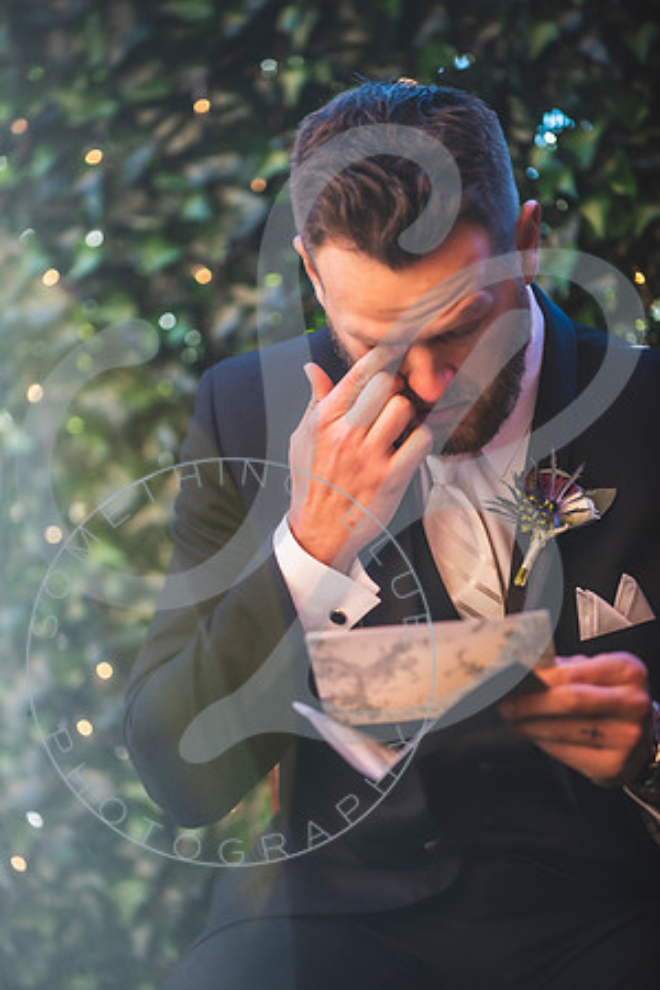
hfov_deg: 8.9
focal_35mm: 155
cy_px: 495
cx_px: 330
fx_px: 4262
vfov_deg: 13.2
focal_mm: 155
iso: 250
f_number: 2.8
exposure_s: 1/500
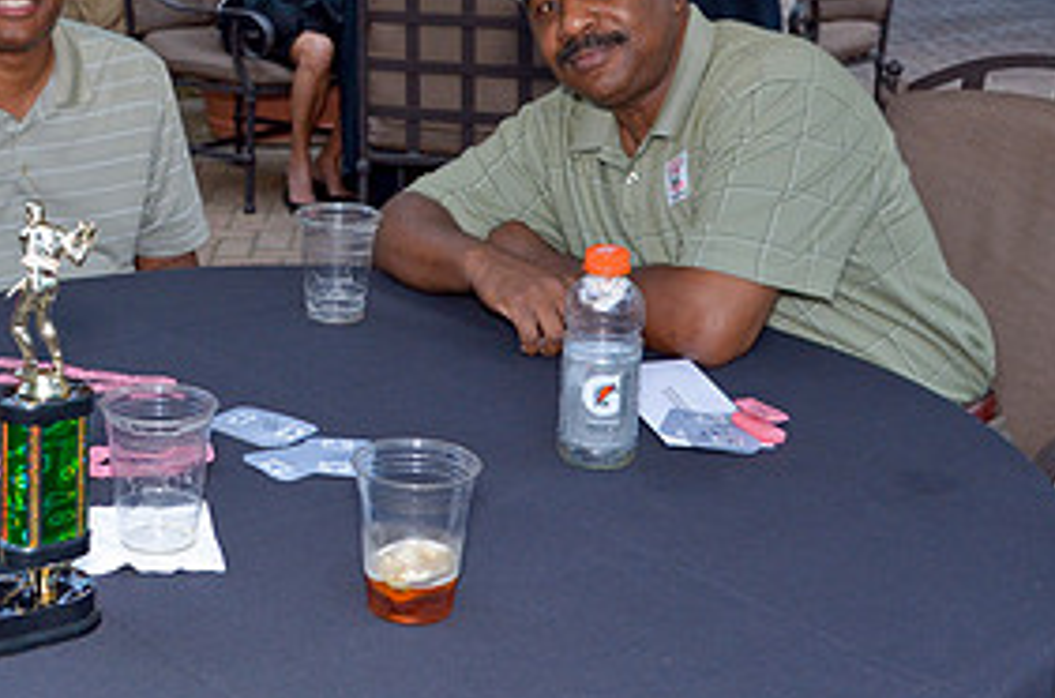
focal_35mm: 68
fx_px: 1988
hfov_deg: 28.8
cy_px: 146
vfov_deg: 19.7
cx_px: 143
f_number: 4
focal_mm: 22
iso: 400
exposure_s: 1/80
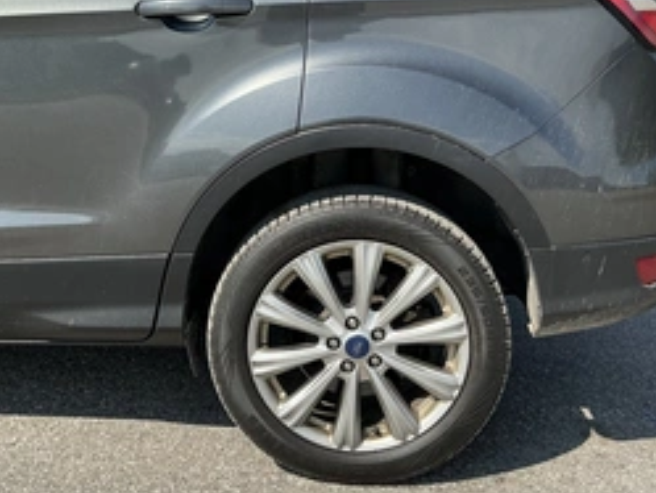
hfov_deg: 42.0
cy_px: 206
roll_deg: -0.1
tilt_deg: -11.3
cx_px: 285
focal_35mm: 45
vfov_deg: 32.1
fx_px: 853
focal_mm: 3
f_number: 1.8
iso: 25
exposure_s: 1/978
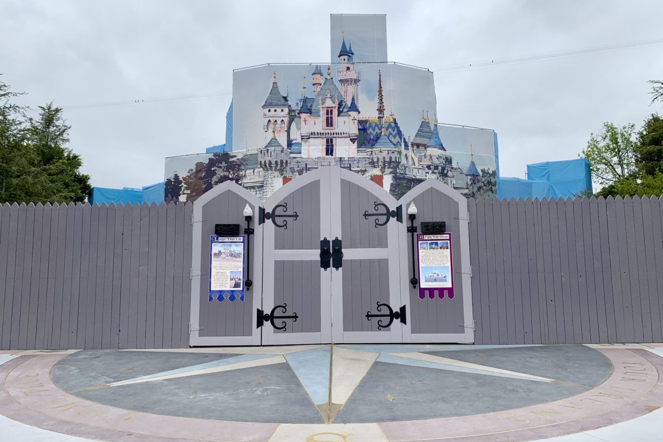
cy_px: 223
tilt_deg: +5.9
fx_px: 516
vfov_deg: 46.4
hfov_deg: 65.5
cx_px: 332
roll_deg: -0.5
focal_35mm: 28
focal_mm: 4.25
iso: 25
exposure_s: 1/1176
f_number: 1.8
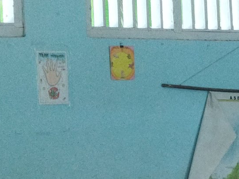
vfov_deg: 7.5
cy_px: 186
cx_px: 437
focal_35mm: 198
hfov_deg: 9.5
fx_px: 1367
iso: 192
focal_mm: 4.71
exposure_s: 1/100
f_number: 1.79
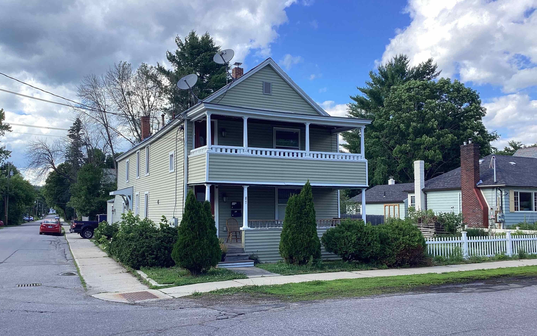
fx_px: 483
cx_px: 268
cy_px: 183
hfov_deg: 58.1
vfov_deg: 38.3
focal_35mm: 33
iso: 25
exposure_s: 1/173
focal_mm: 3.3
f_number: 2.4
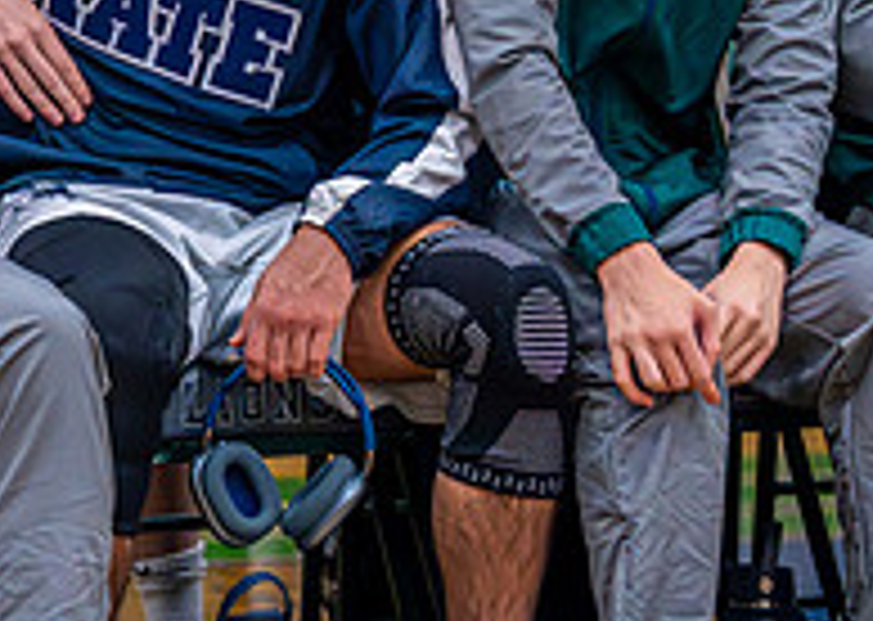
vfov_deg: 3.0
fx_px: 11736
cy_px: -108
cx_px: -61
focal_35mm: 474
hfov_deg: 4.3
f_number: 2.8
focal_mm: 135
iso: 4000
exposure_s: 1/1000
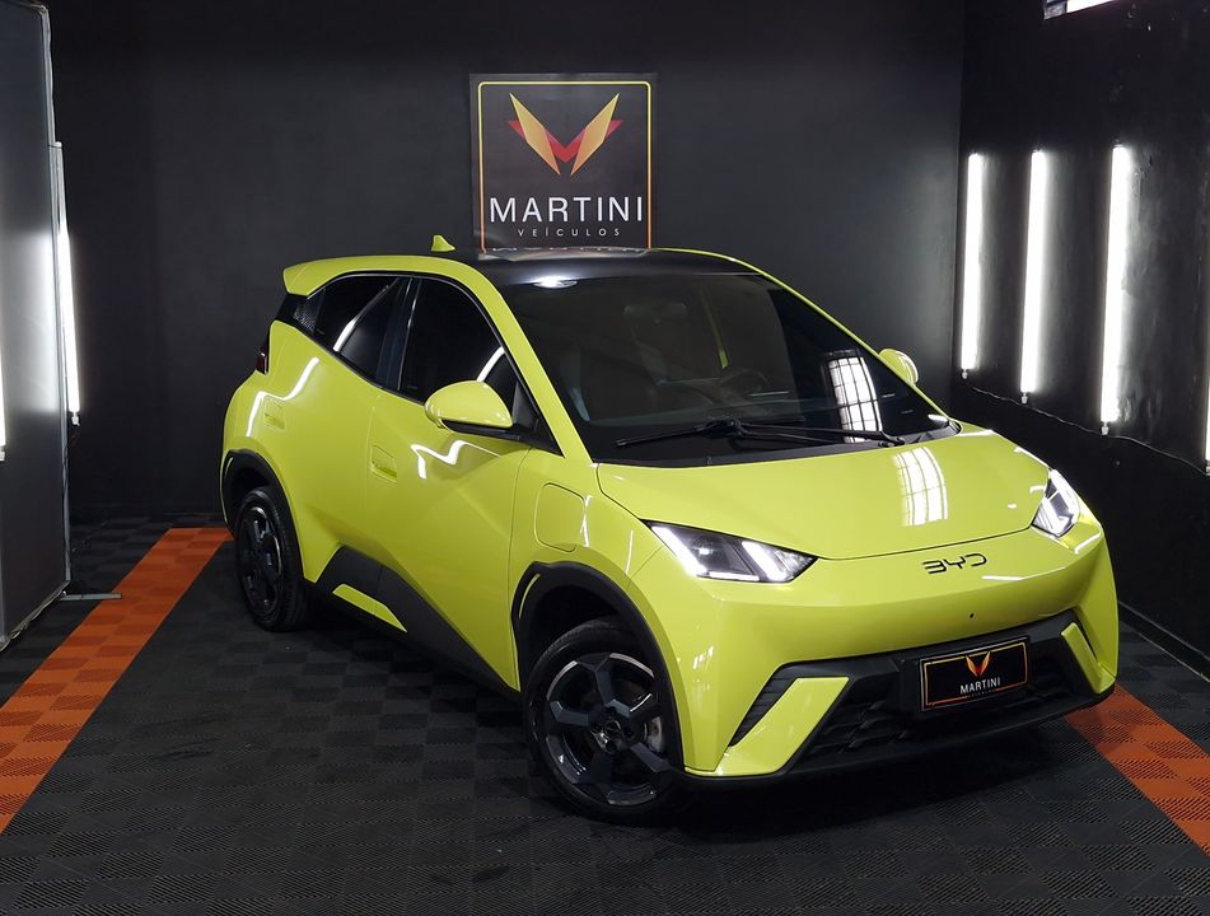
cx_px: 605
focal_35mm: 23
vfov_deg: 59.2
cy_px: 458
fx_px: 807
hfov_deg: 73.7
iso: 80
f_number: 1.8
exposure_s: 1/60
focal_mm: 5.54
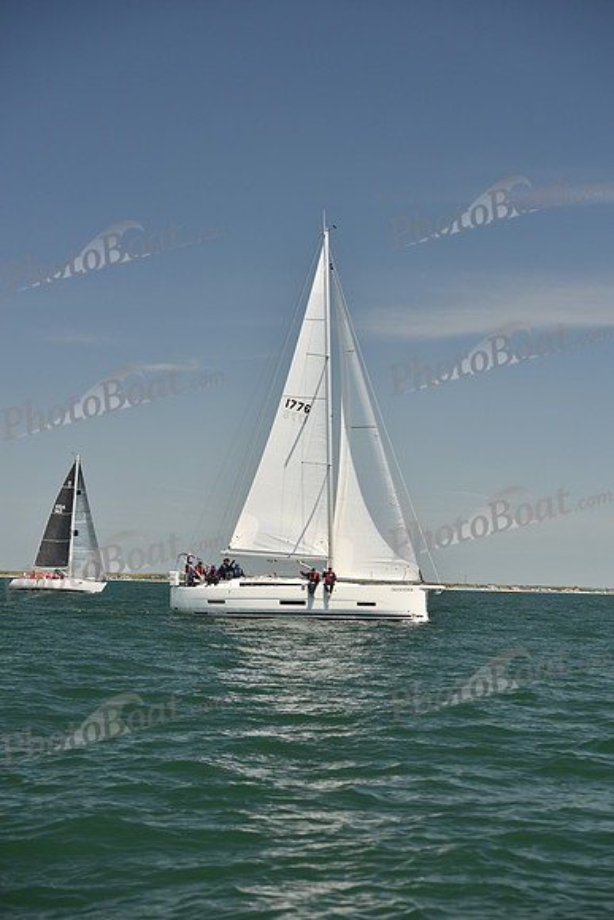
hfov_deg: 19.5
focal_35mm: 70
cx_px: 307
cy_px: 460
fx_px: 1790
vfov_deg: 28.8
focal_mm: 70
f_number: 5
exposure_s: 1/800
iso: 250
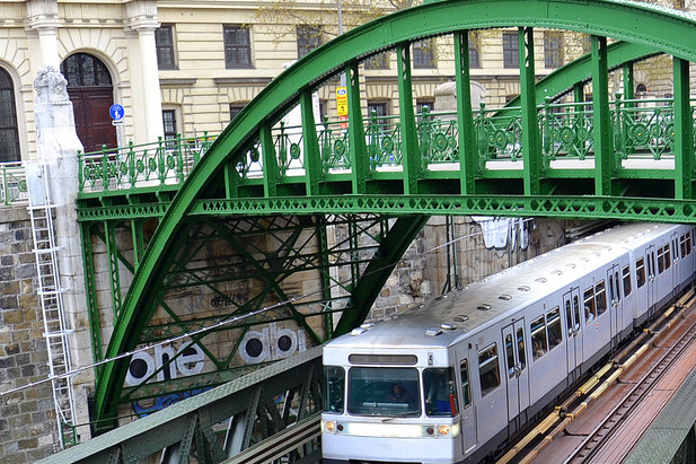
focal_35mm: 56
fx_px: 1082
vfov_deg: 23.6
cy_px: 406
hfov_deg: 35.3
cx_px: 457
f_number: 5.6
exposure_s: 1/125
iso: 200
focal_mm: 18
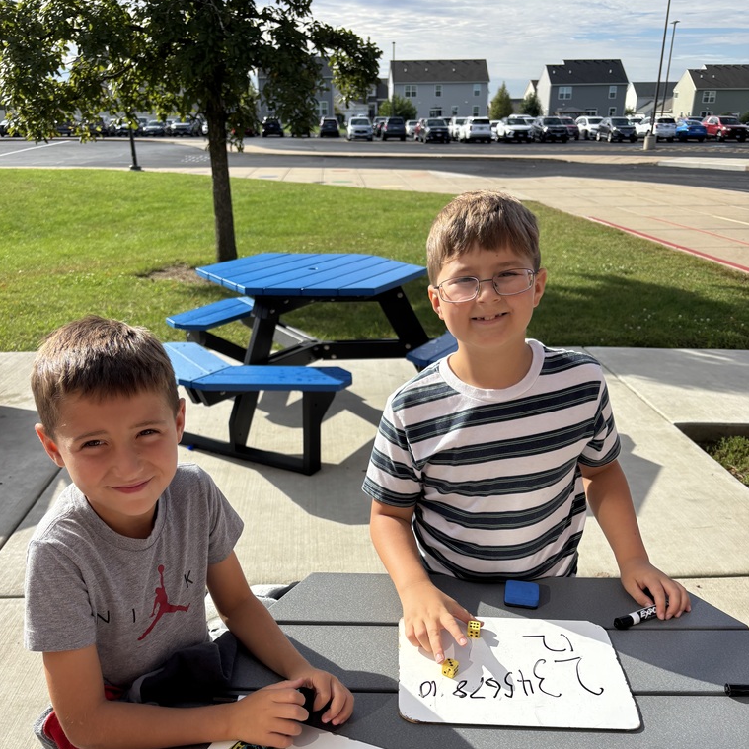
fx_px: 759
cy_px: 490
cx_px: 373
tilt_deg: -26.1
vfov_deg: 51.7
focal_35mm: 31
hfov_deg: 52.5
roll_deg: -1.7
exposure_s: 1/2571
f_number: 1.6
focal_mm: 5.96
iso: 50
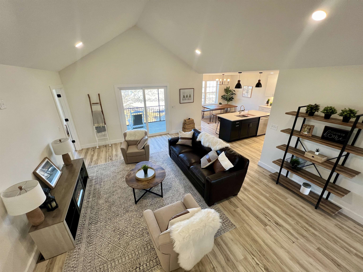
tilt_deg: -22.0
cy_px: 136
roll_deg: +1.0
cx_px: 182
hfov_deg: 106.2
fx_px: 136
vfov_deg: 89.9
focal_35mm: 13
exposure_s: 1/120
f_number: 1.8
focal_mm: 1.57
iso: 250
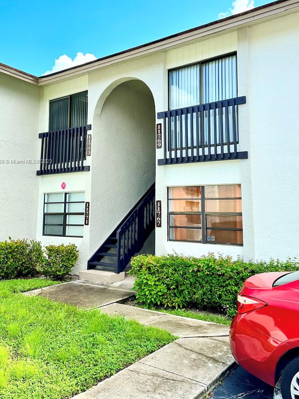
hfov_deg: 46.7
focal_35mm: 30
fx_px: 346
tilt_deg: +7.3
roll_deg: -0.9
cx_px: 163
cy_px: 162
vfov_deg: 59.5
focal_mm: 6.86
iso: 80
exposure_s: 1/2469
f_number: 1.78
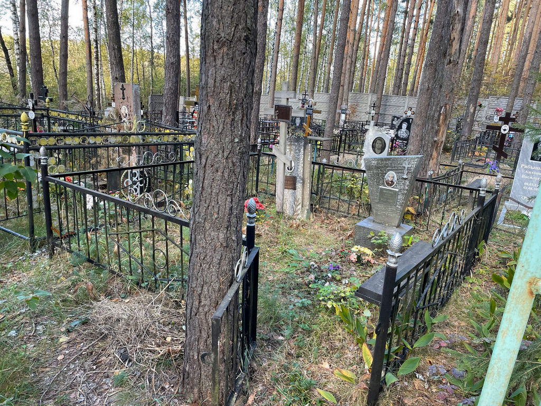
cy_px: 203
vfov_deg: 53.1
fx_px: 406
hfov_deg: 67.3
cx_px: 270
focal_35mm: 26
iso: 64
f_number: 1.6
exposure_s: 1/121
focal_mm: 4.2
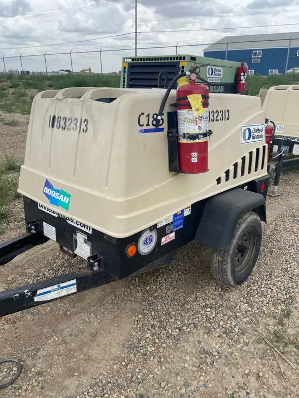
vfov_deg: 67.3
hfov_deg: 53.1
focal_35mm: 26
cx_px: 150
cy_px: 199
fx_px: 299
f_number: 1.8
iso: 32
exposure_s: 1/673
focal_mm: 4.25
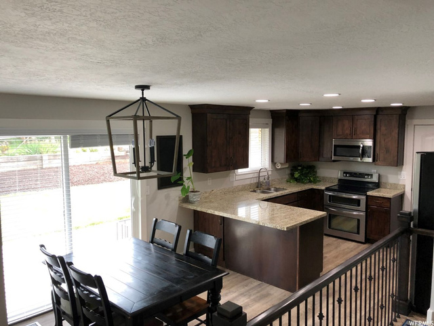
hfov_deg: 63.4
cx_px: 217
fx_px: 351
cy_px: 163
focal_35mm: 28
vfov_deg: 49.7
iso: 32
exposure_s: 1/30
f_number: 1.8
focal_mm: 4
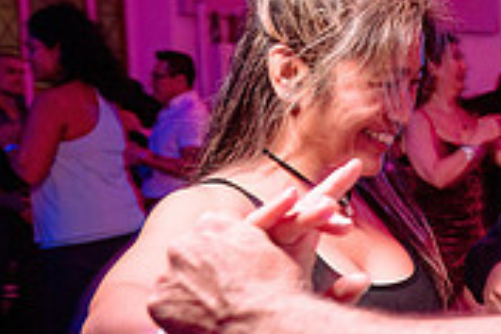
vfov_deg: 15.5
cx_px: 705
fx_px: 1225
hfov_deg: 20.5
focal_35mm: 88
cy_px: 252
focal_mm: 24
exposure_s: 1/50
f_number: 3.5
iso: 800
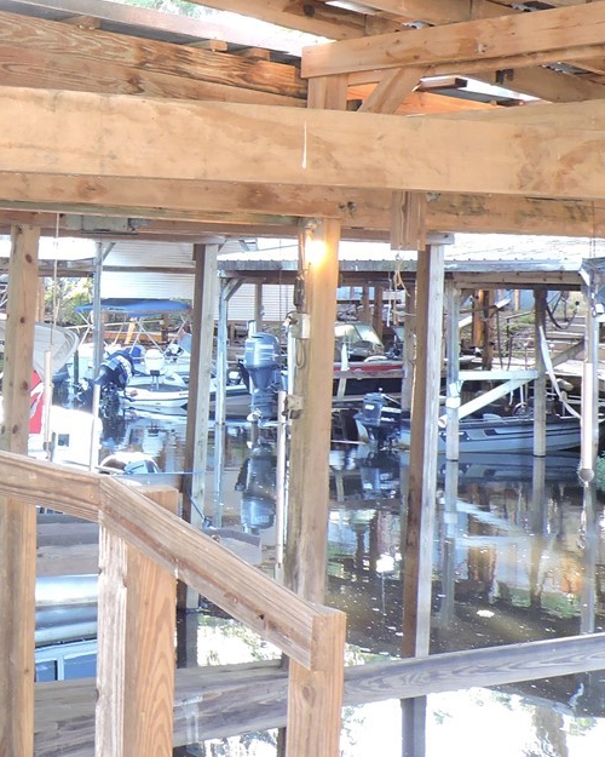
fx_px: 1567
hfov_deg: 20.3
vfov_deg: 26.8
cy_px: 194
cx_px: -150
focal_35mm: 70
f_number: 3.1
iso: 180
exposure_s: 1/30
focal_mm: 5
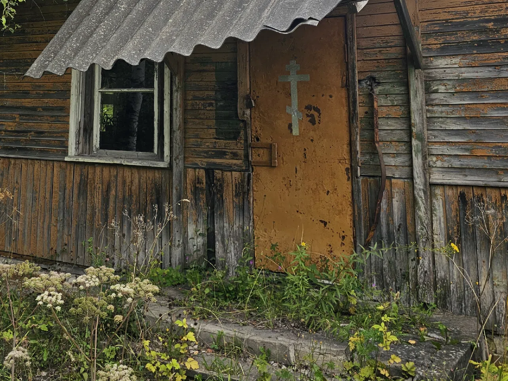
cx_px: 146
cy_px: 36
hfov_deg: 42.9
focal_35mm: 43
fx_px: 631
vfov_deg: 31.9
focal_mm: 6.3
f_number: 1.7
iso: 10
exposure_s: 1/273
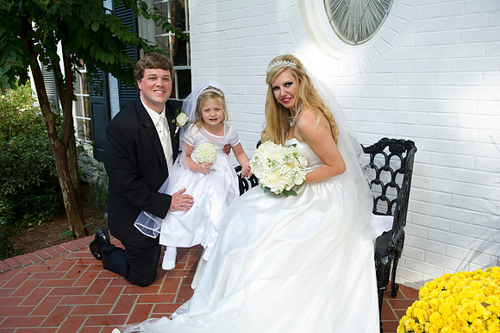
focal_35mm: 32
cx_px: 250
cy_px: 166
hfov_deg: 58.7
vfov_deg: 41.1
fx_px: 444
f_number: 5
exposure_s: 1/200
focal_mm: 32
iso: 400
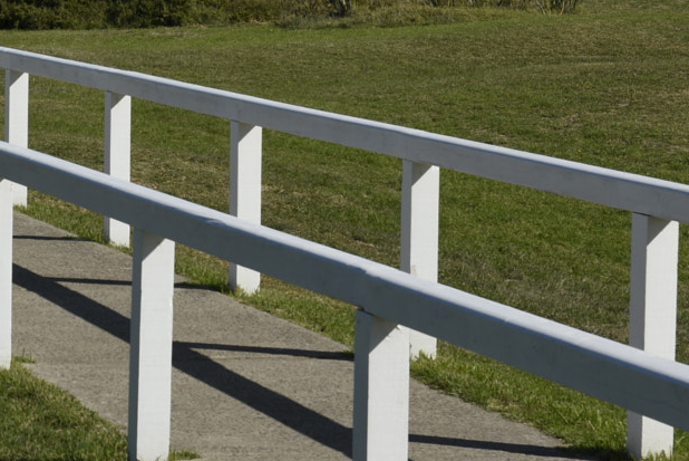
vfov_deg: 8.6
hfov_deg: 12.6
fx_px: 3045
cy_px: -63
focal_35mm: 159
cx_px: -167
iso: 64
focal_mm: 48
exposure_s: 1/160
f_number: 11
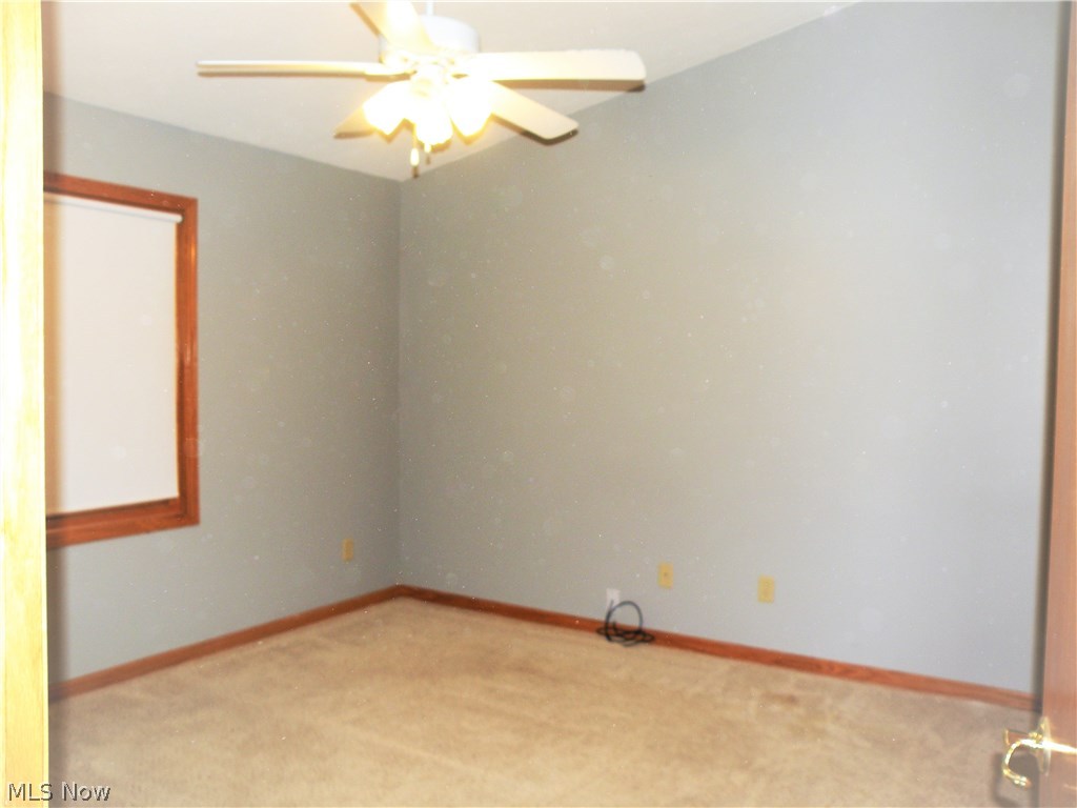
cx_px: 538
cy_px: 404
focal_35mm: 27
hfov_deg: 65.3
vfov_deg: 51.4
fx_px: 840
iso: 64
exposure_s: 1/31.8
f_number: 2.8
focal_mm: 4.7
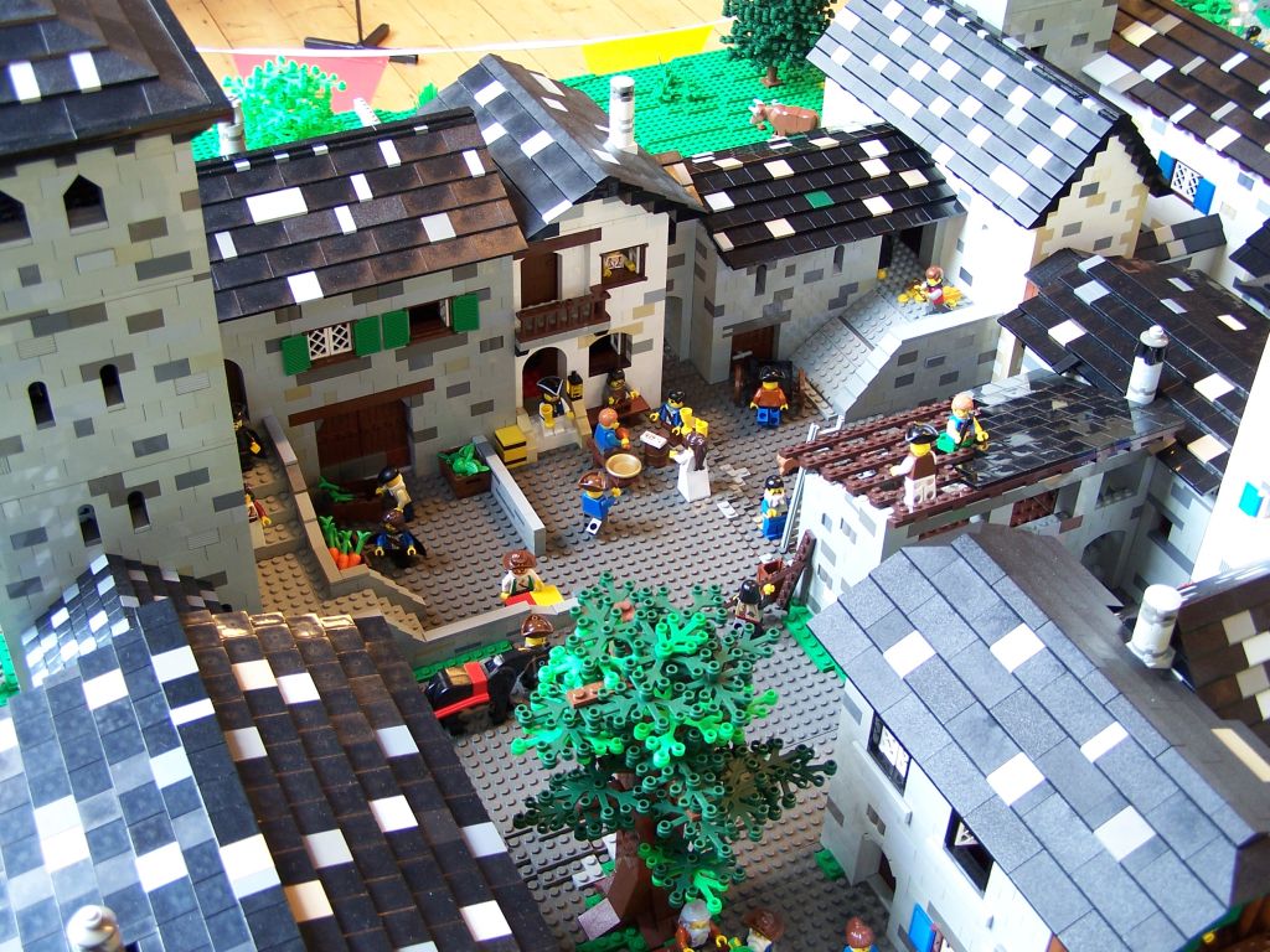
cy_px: 476
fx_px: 1578
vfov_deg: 33.6
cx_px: 635
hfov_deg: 43.9
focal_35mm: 43
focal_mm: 7.1
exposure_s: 1/6
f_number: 2.9
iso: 80
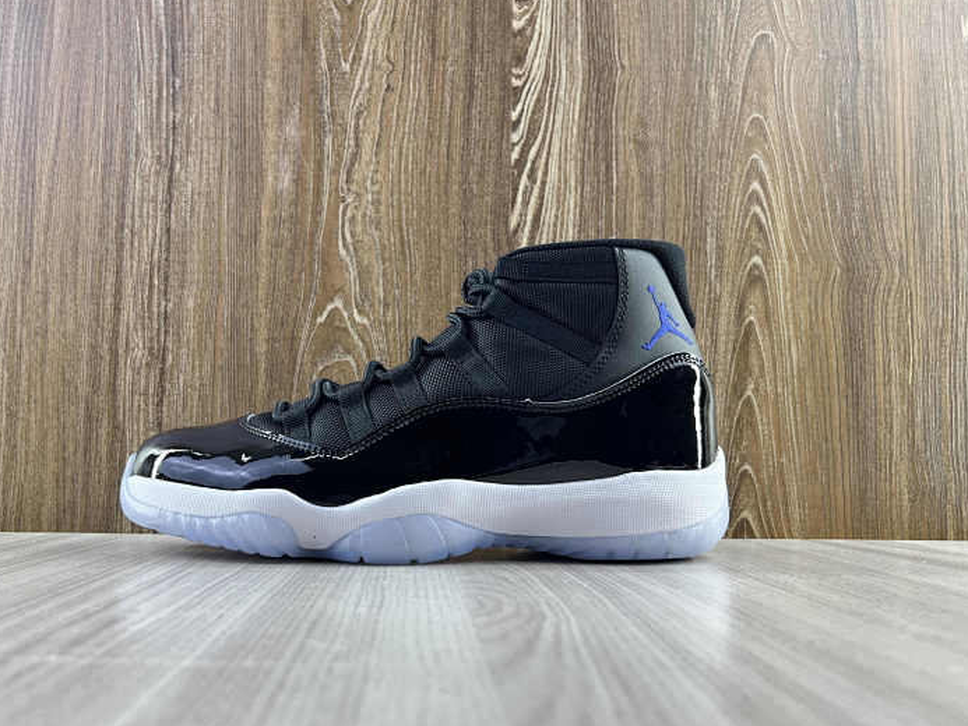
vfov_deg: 46.7
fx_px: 839
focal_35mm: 30
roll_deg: -0.4
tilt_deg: +3.2
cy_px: 401
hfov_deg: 59.8
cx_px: 427
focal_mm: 5.7
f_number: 1.5
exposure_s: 1/100
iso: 40
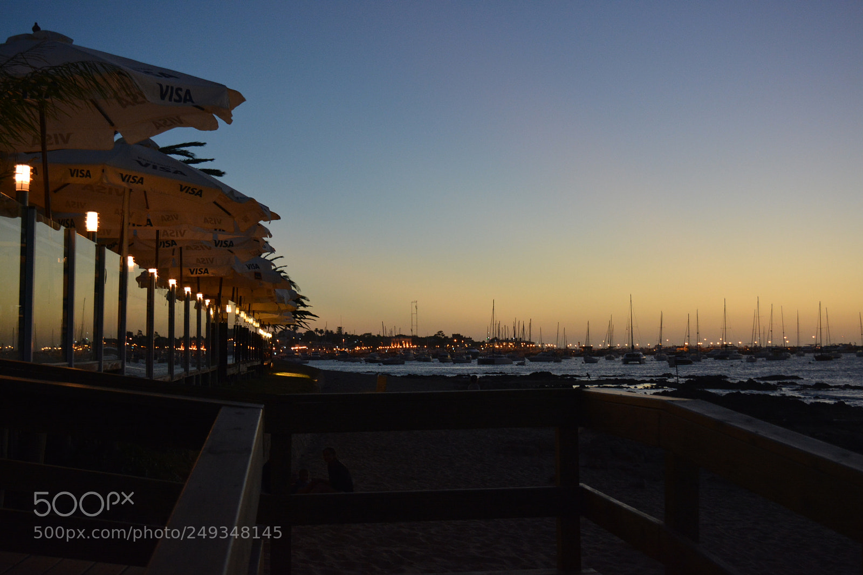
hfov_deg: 46.4
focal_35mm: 42
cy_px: 288
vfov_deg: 31.9
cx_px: 432
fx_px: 1007
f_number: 5.6
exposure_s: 1/80
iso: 1000
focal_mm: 28
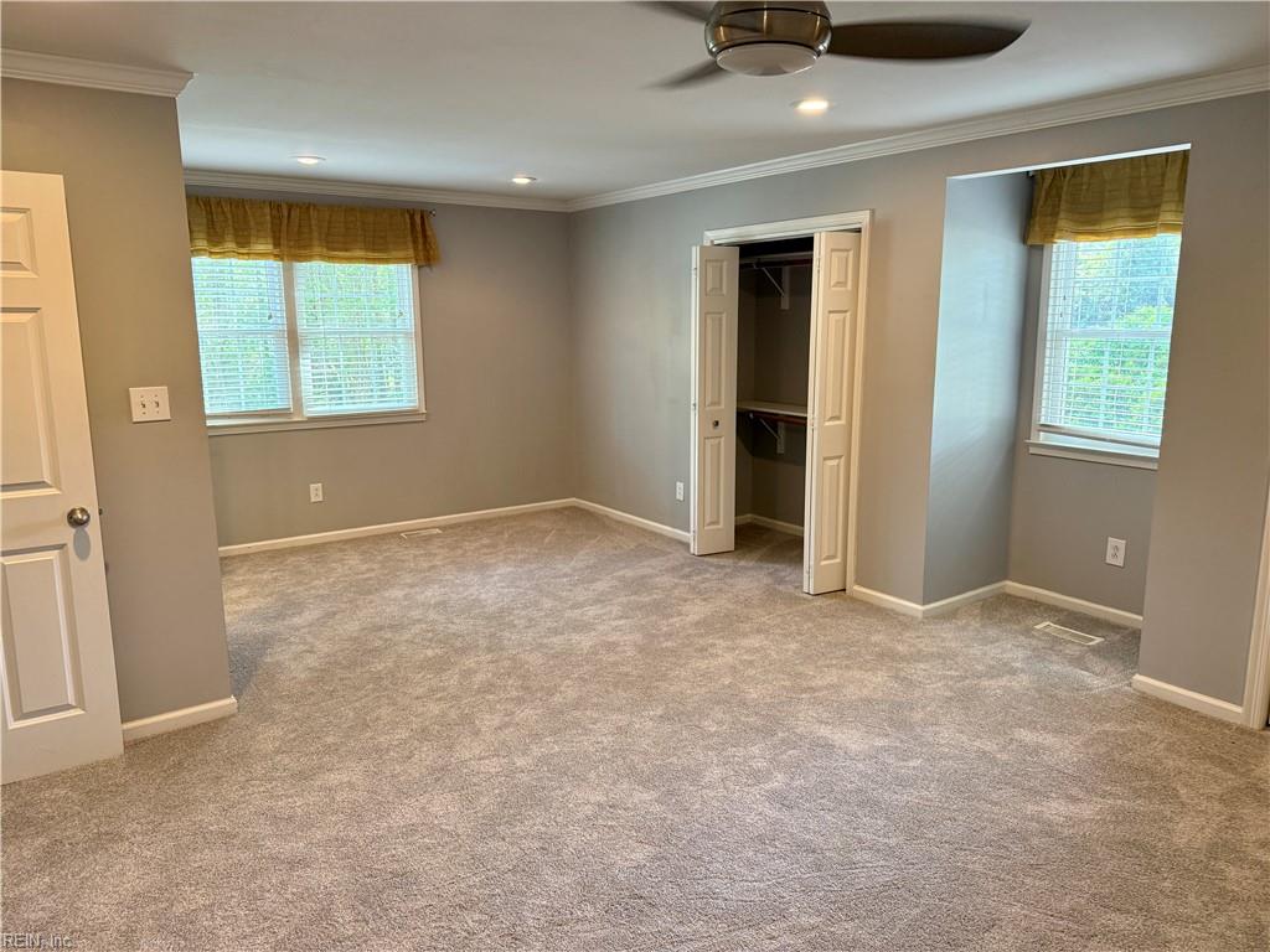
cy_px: 476
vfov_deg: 56.8
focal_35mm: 24
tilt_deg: -9.6
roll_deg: +0.5
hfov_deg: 71.6
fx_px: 881
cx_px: 635
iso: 160
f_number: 1.78
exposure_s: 1/60
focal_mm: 6.76
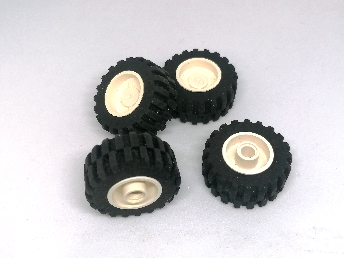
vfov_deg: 32.2
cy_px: 129
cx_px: 172
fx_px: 447
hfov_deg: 42.1
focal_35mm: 45
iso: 100
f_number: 1.8
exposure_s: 1/180
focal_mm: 4.75
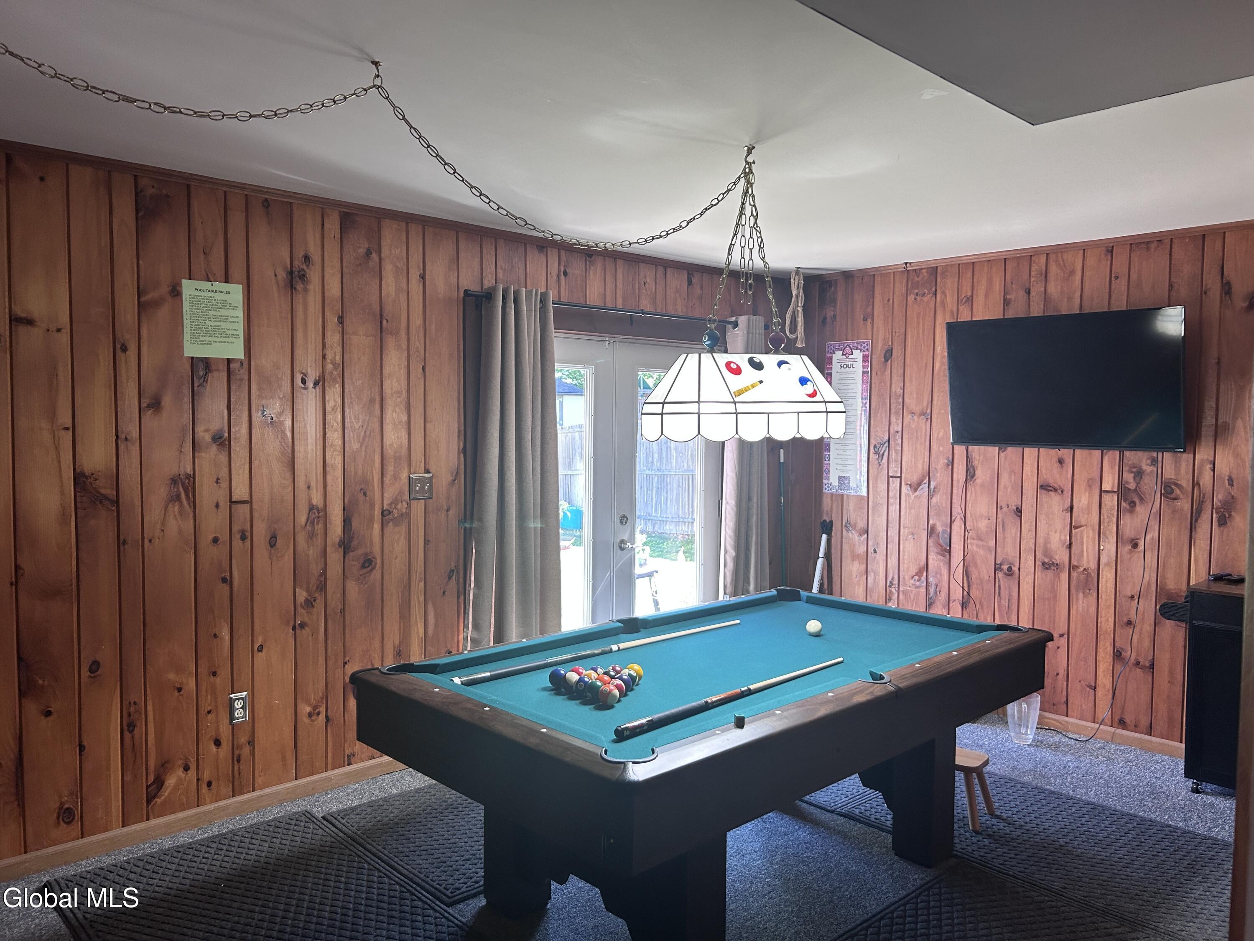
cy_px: 470
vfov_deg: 53.1
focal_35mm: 26
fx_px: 942
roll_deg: -0.2
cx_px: 627
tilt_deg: -3.0
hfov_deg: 67.3
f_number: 1.5
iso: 125
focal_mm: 5.7
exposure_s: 1/120
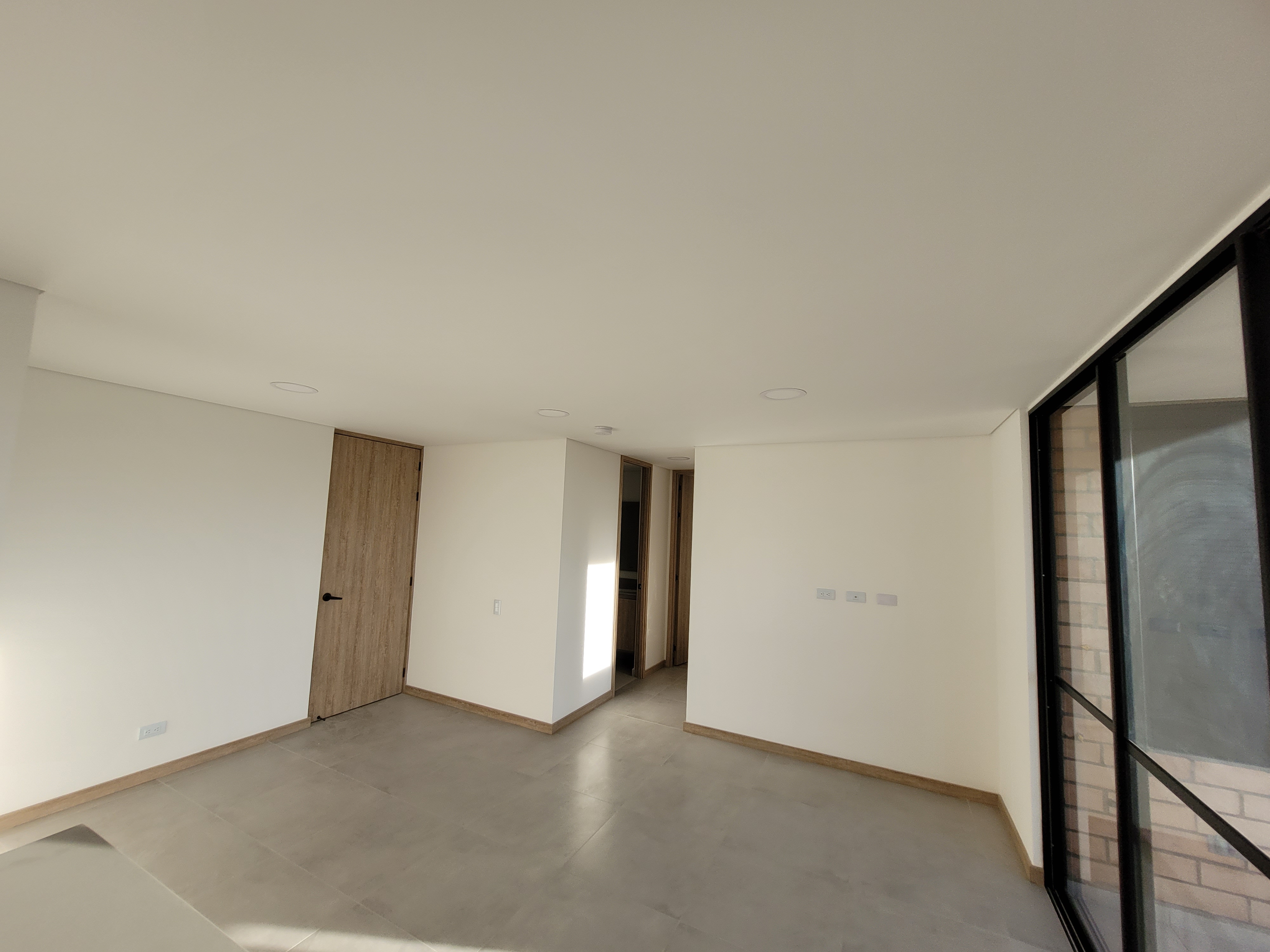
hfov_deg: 106.2
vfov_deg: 89.9
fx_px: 477
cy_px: 476
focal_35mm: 13
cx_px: 635
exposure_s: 1/379
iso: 40
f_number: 2.2
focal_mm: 1.74
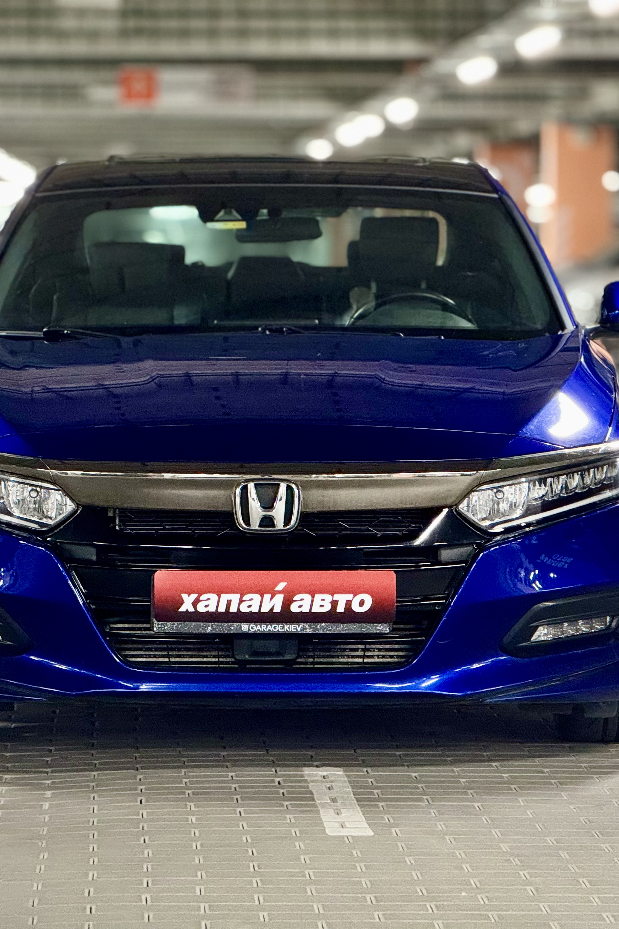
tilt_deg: -2.3
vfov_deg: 12.3
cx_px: 263
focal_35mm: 167
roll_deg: -0.2
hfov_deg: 8.2
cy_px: 463
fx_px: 4306
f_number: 2.8
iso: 640
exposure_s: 1/33
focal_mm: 15.66
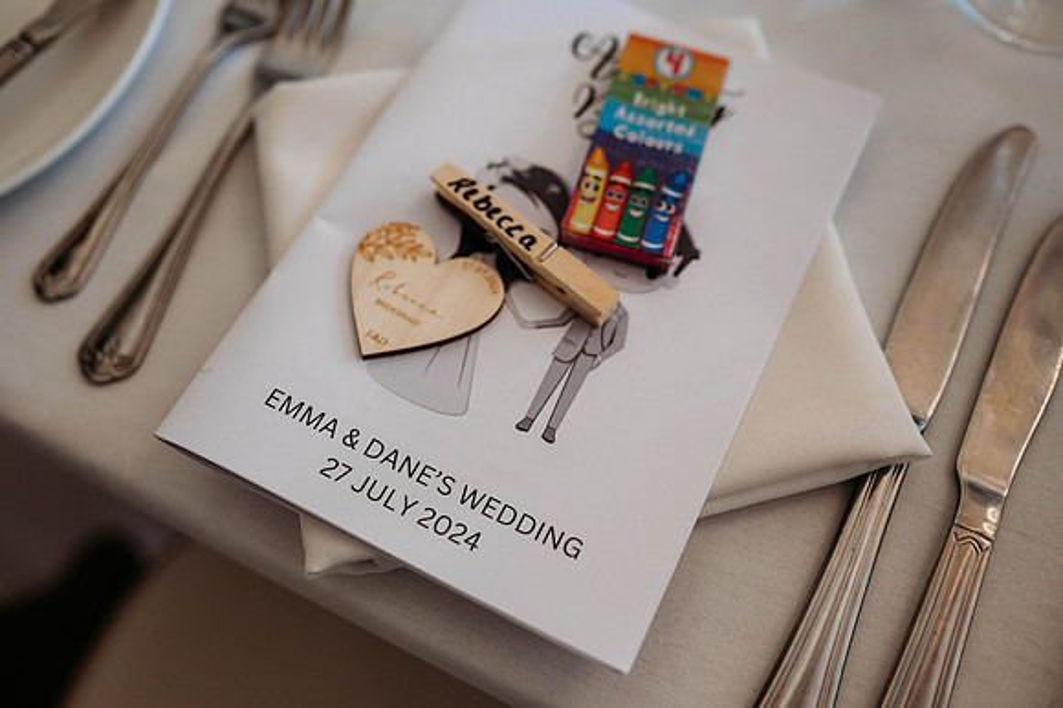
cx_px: 532
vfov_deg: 37.8
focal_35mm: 35
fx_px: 1033
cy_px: 354
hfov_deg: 54.5
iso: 450
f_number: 2.5
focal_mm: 35
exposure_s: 1/200
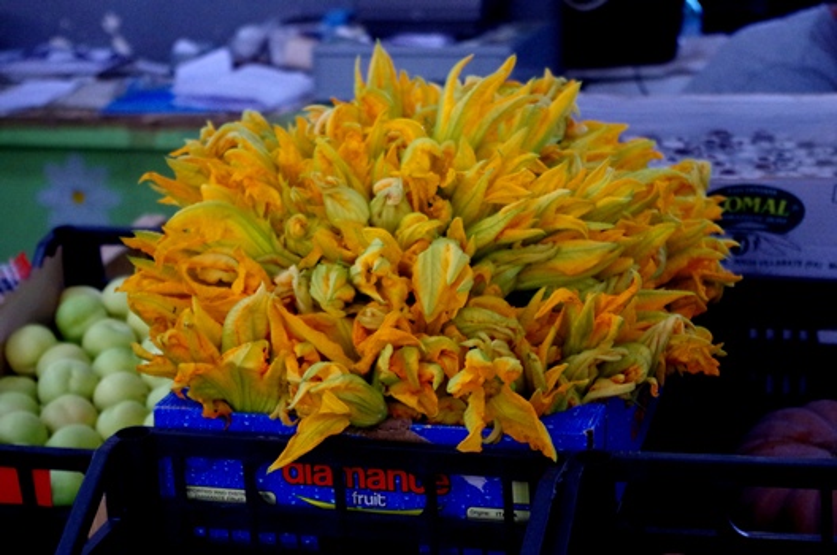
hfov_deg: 24.8
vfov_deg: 16.6
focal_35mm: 82
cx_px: 418
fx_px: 1903
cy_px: 278
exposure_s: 1/100
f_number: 5.6
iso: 3200
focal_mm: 55
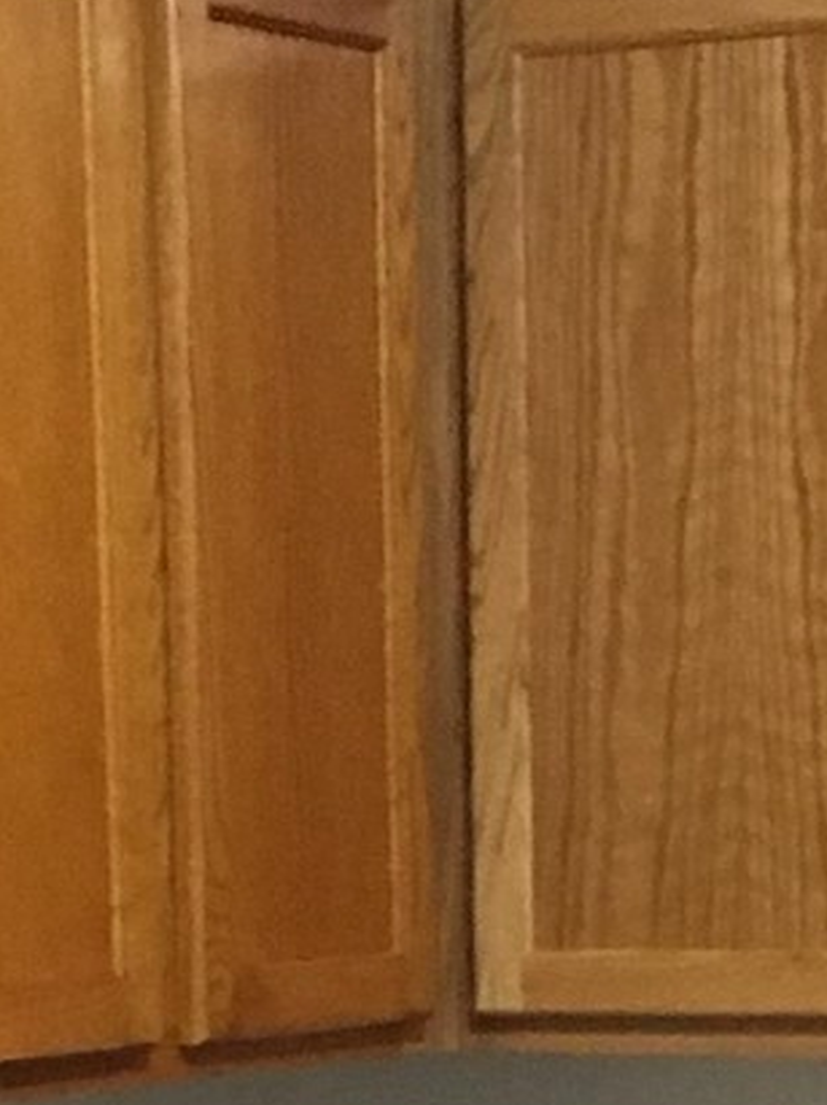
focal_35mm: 163
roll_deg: +2.5
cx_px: 383
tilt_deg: -12.4
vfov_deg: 11.3
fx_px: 5198
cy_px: 1965
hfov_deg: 9.1
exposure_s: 1/30
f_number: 2.2
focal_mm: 4.15
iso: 200
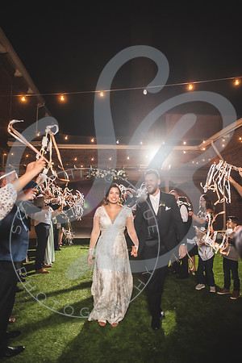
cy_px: 182
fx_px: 242
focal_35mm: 24
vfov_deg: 73.7
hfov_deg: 53.1
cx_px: 121
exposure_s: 1/200
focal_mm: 24
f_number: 2.8
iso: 1000
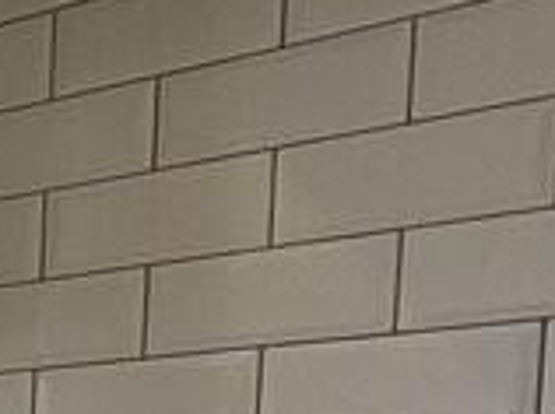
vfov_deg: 14.8
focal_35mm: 91
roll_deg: +0.0
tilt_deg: -2.6
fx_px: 1457
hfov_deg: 12.1
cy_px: 660
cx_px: -1036
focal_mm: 2.22
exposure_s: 1/100
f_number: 2.2
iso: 125
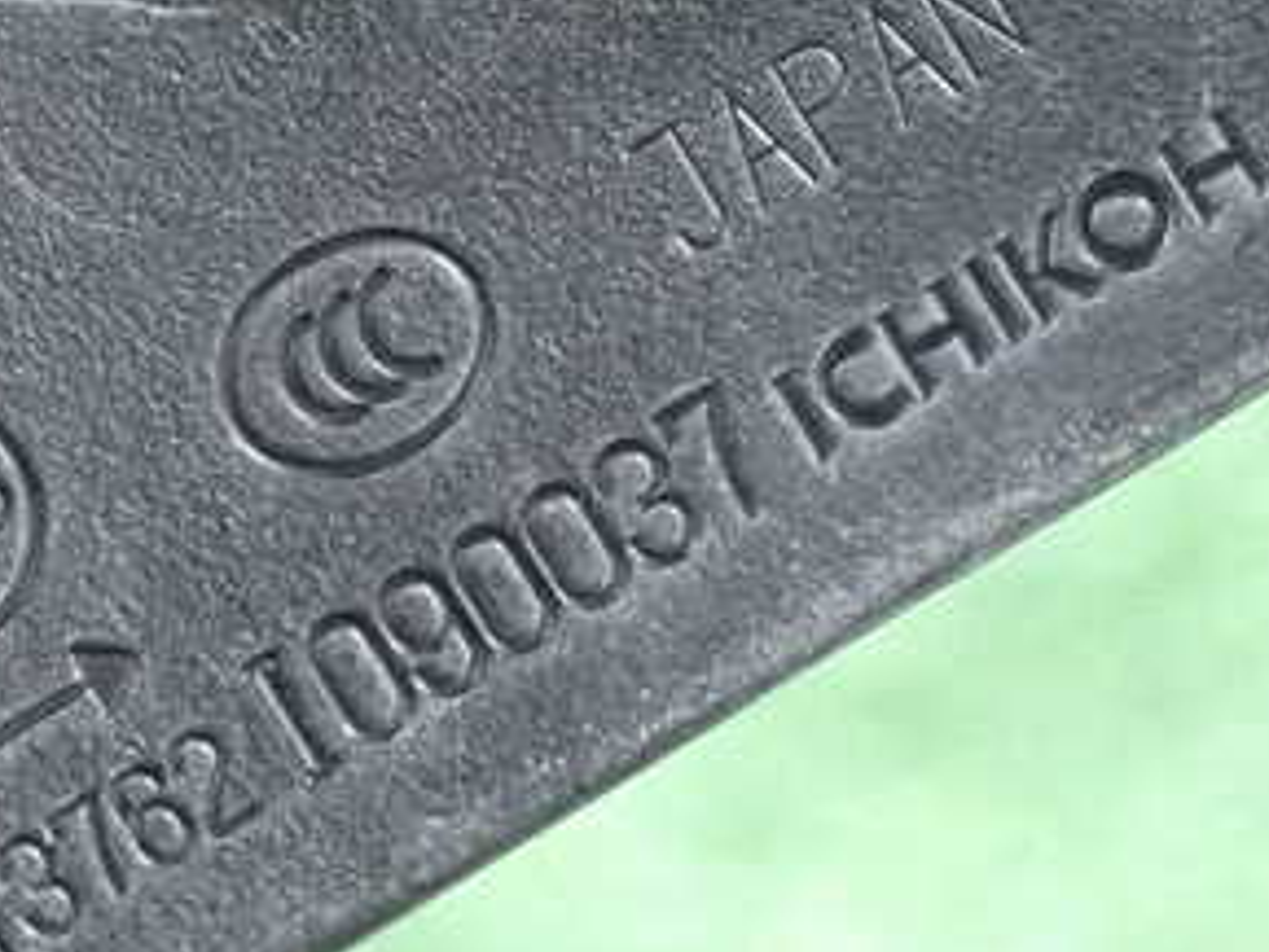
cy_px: 237
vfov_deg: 8.7
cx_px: 549
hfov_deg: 11.6
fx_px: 6235
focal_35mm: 170
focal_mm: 14.62
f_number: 4.3
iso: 6400
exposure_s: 1/125
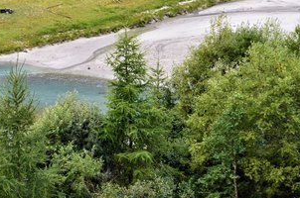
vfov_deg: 9.0
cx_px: -15
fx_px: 1256
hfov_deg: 13.4
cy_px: 8
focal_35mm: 151
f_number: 8
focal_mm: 38
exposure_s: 1/50
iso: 320
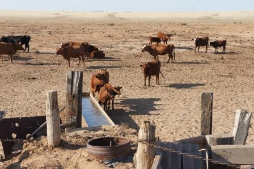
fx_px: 571
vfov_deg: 16.8
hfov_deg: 25.1
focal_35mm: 81
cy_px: 84
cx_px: 127
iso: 200
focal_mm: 54
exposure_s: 1/250
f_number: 9
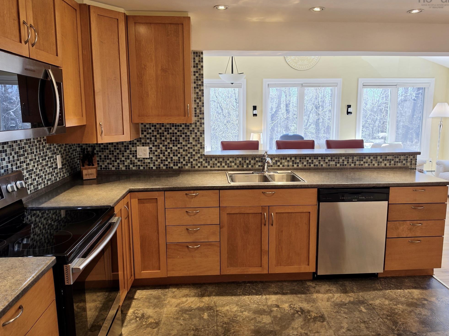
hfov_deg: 71.6
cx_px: 223
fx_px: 311
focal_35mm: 24
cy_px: 161
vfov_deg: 56.8
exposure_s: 1/120
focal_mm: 6.5
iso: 32
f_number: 1.4
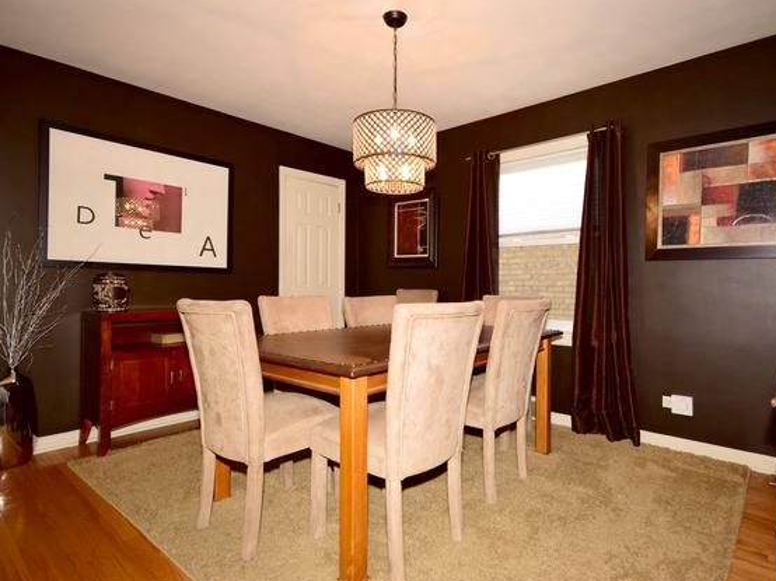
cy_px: 295
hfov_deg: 81.5
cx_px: 426
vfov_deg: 65.9
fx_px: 448
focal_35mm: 20
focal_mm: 12
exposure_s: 1/60
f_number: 6.3
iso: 640
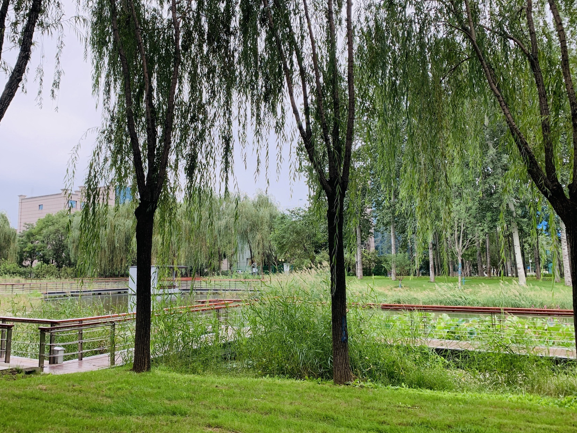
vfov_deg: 45.4
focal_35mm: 31
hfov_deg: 58.1
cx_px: 247
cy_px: 199
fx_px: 517
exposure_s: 1/256
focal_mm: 4.25
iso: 25
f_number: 1.8
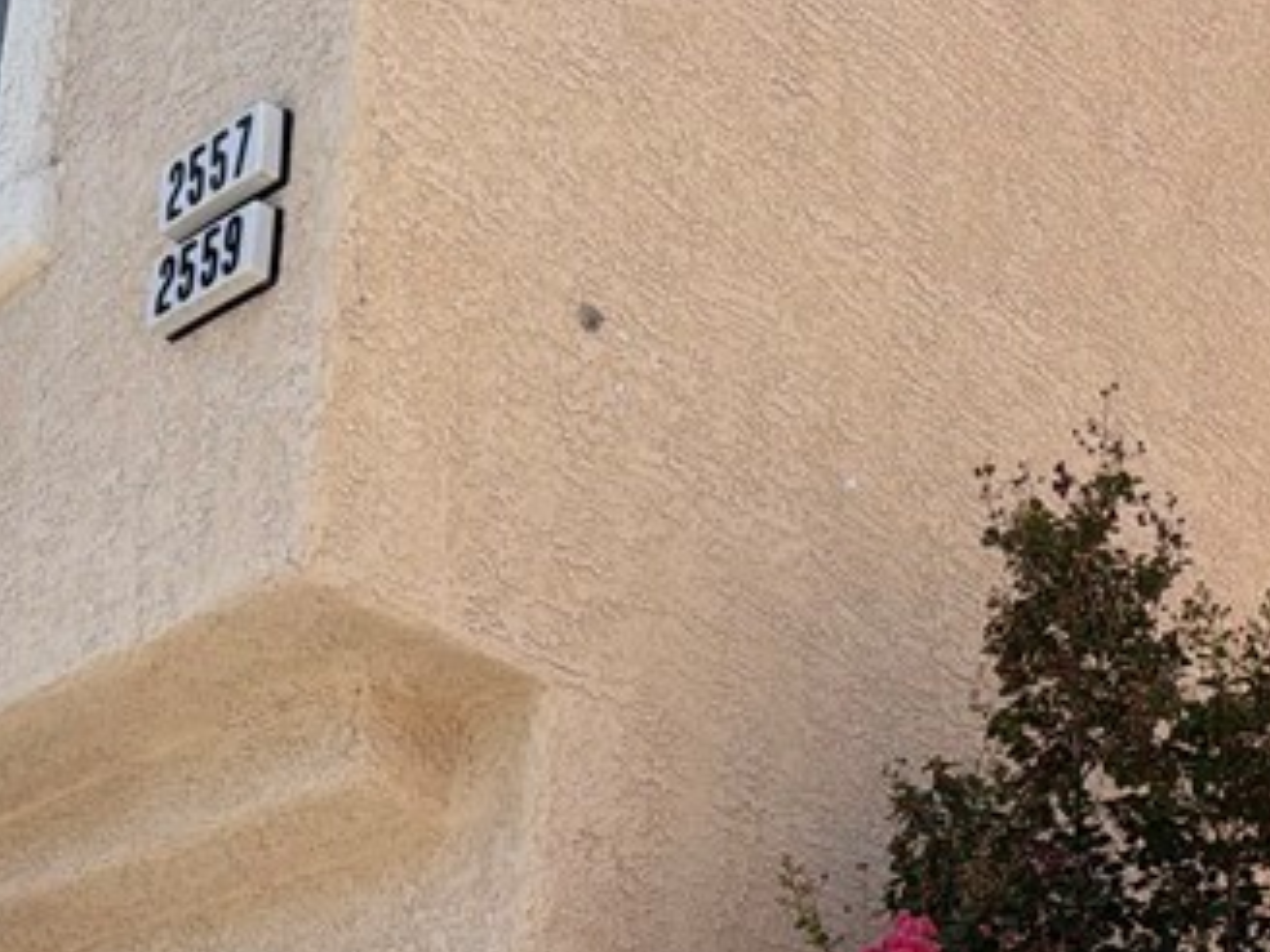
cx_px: 1084
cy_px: 987
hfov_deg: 25.4
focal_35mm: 75
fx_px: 2752
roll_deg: +0.0
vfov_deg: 19.0
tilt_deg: +16.6
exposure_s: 1/3279
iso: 80
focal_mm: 6.76
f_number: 1.78
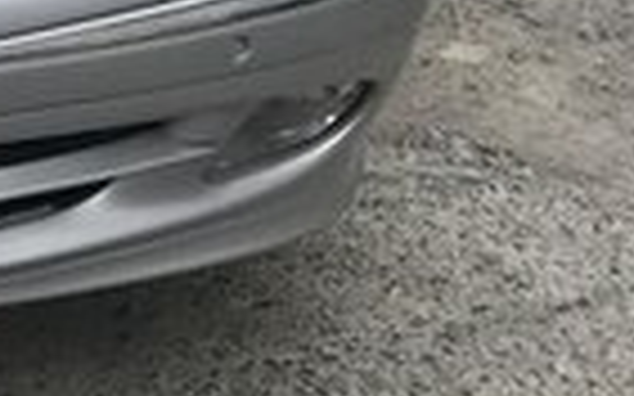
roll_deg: +0.2
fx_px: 2401
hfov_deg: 13.2
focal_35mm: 139
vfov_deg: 8.7
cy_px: -493
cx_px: -594
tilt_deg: -13.6
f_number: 1.8
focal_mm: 3.99
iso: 20
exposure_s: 1/665
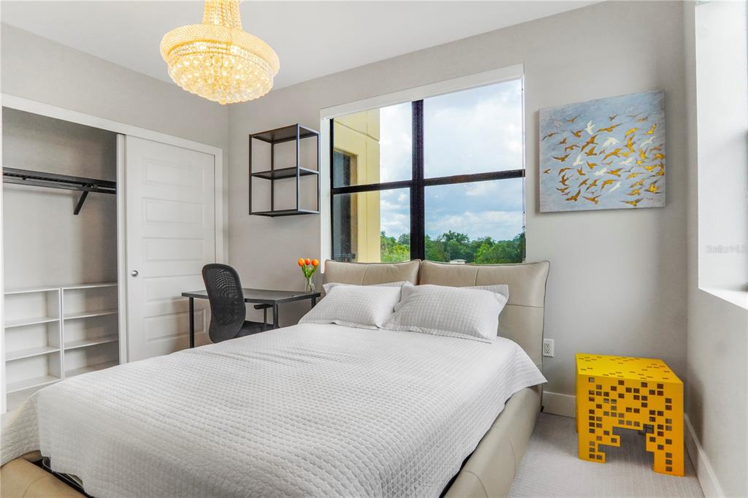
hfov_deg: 90.0
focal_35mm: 18
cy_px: 249
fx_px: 374
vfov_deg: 67.3
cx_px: 374
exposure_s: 1/500
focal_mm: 12
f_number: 8
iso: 2000
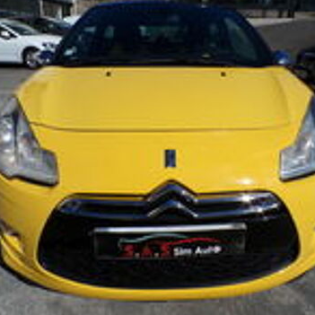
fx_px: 299
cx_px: 176
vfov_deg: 55.6
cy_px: 156
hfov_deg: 55.5
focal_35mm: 29
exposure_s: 1/950
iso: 100
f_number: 5.8
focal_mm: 4.3
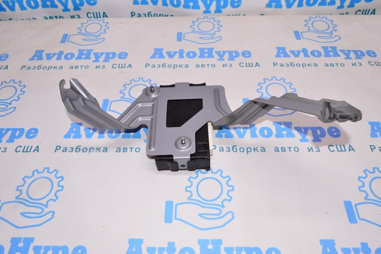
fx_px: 317
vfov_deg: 43.5
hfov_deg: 62.0
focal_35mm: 30
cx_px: 190
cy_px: 127
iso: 1600
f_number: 8
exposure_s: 1/125
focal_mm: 20
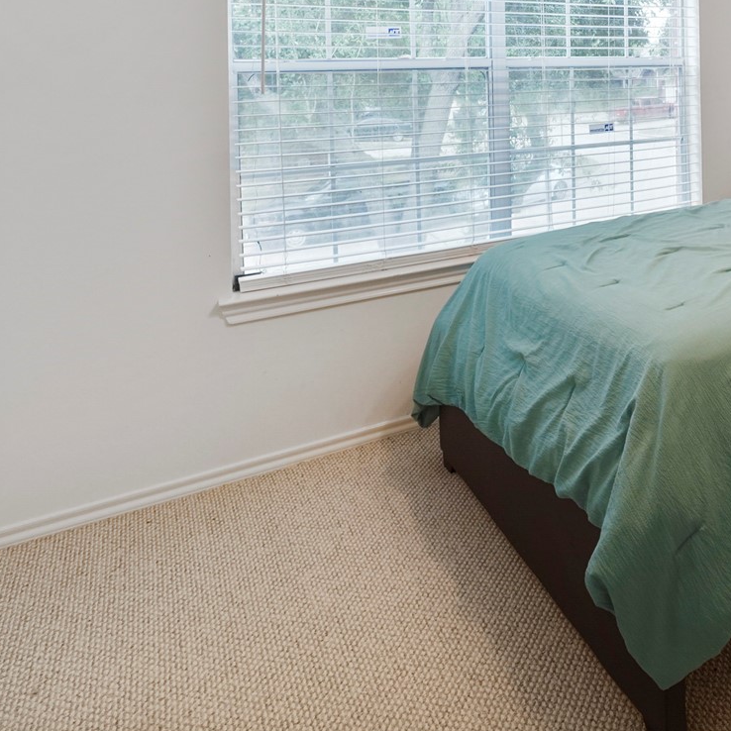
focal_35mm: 30
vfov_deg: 47.4
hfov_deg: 42.5
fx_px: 717
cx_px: 803
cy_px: 47
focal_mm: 12
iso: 4000
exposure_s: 1/30
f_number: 8
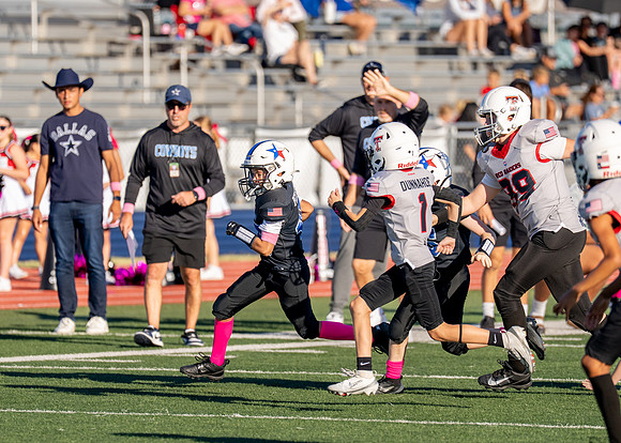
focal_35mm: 367
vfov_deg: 3.9
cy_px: 261
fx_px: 6479
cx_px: 289
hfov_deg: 5.5
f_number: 2.8
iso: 160
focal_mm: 200
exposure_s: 1/3200
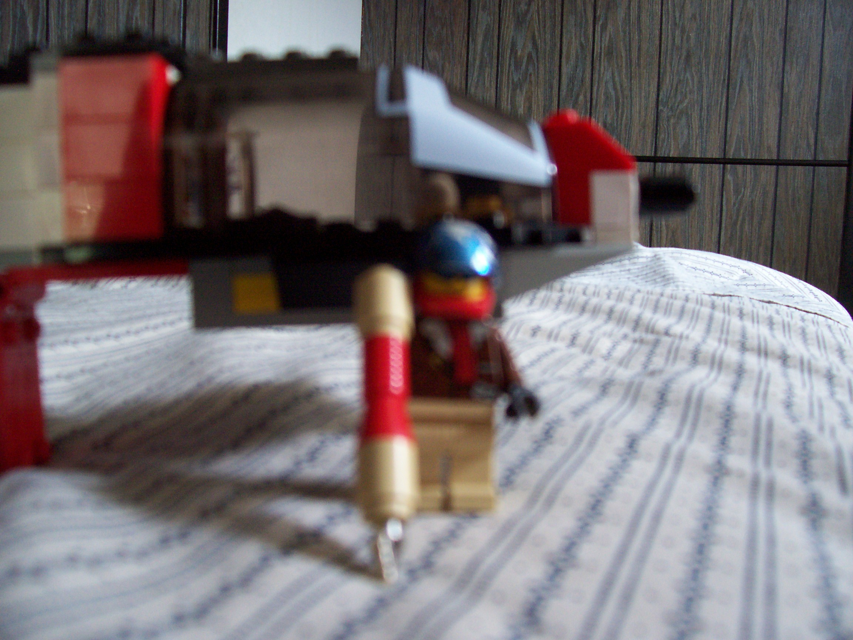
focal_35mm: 34
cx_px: 426
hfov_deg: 54.0
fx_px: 838
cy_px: 320
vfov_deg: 41.8
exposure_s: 1/19.3
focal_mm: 5.6
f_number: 2.7
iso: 160
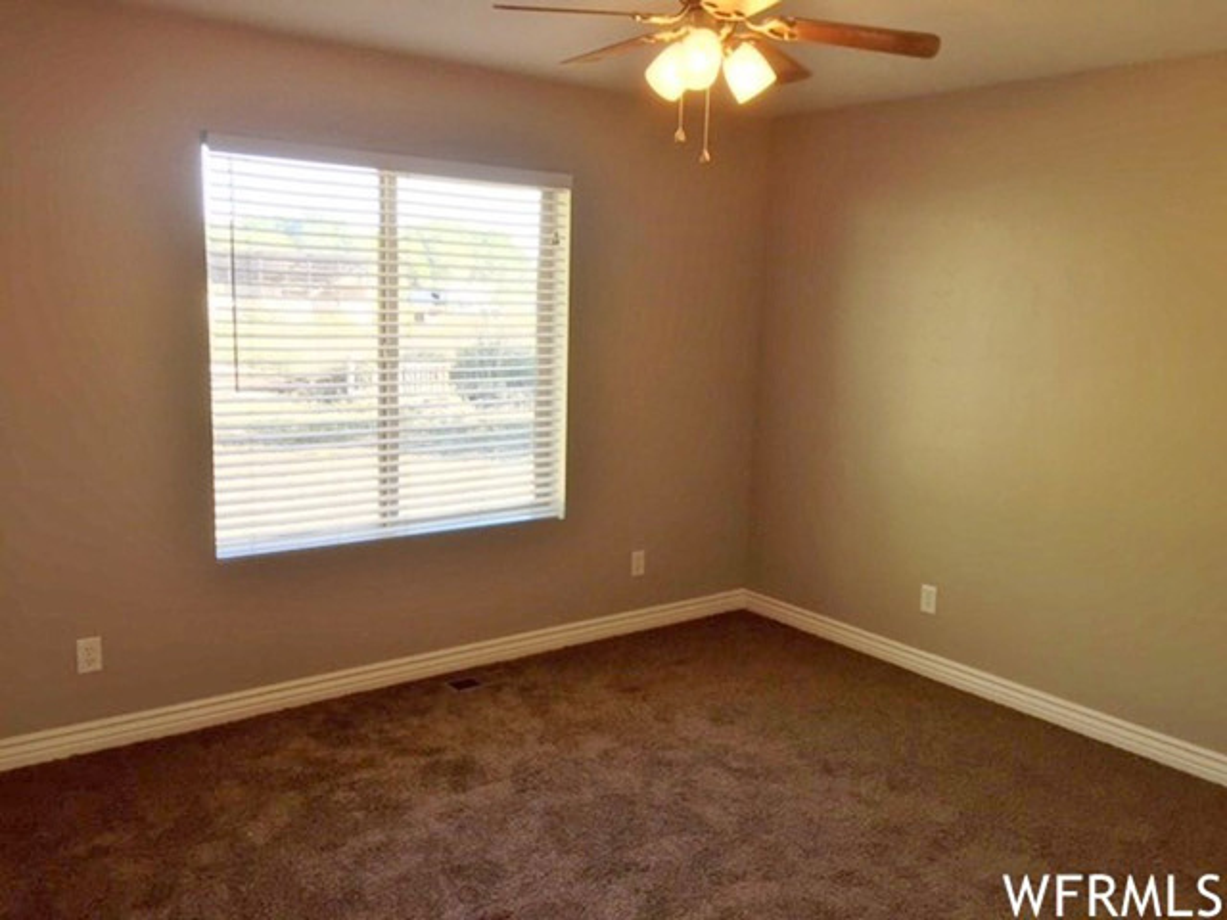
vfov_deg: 48.2
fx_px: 1028
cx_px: 614
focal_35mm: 29
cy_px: 460
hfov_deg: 61.7
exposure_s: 1/60
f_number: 2.2
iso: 32
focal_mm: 4.15
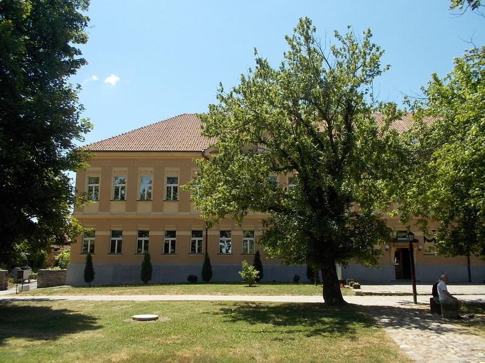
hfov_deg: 61.7
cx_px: 242
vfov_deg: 48.2
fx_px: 406
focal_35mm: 29
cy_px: 182
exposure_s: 1/500
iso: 80
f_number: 3.3
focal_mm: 4.1
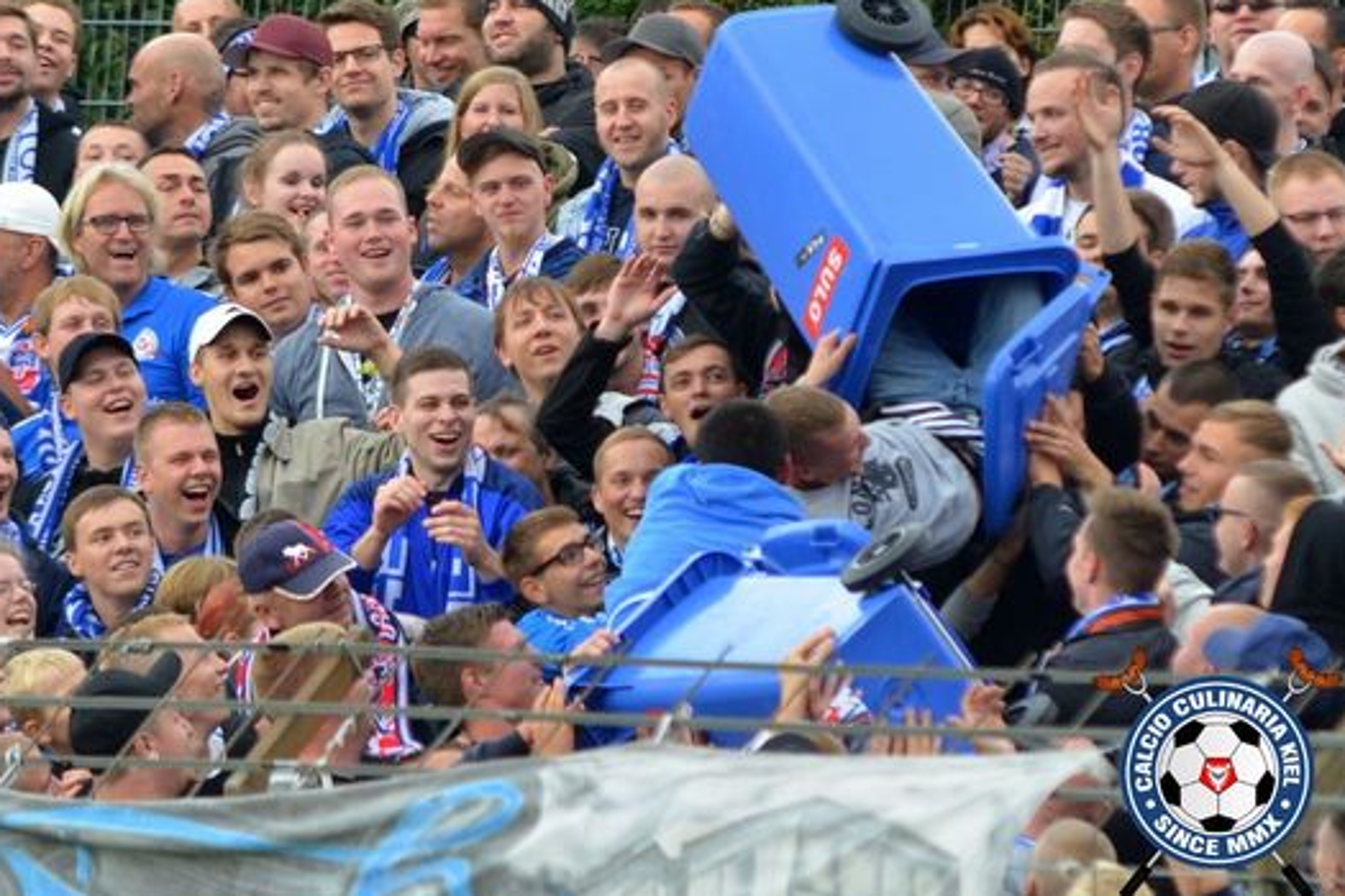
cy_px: 435
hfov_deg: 6.3
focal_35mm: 326
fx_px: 12179
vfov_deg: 4.2
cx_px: 658
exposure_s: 1/1000
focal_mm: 200
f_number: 4
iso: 640
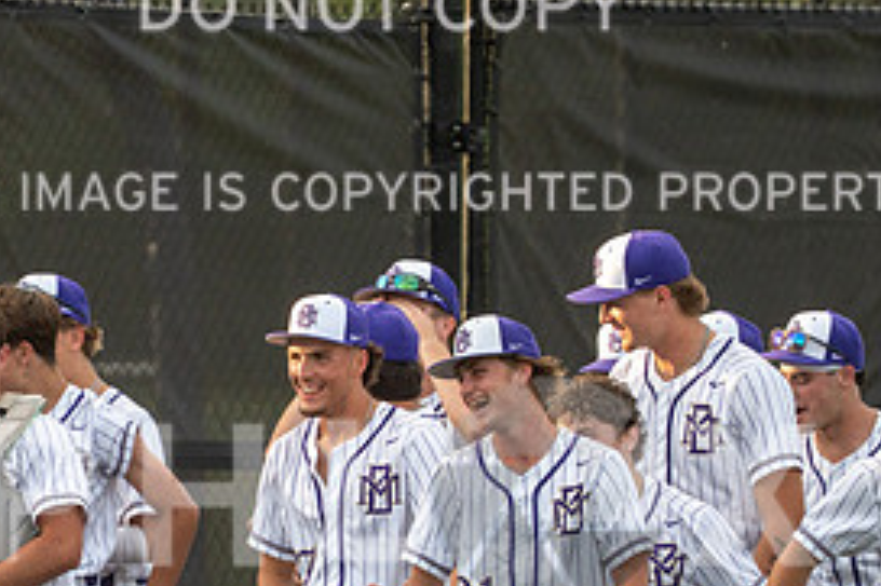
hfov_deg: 1.6
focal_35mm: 1281
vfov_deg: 1.1
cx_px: 402
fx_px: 31329
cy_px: 536
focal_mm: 600
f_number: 6.3
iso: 800
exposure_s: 1/1250
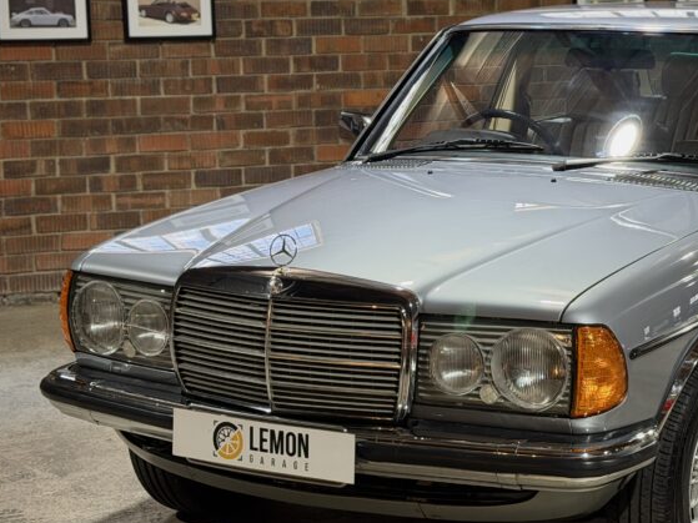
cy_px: 220
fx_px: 1774
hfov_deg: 22.0
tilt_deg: -10.0
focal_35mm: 88
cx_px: 531
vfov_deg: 16.8
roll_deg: +0.1
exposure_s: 1/50
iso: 160
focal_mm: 6.76
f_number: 1.78
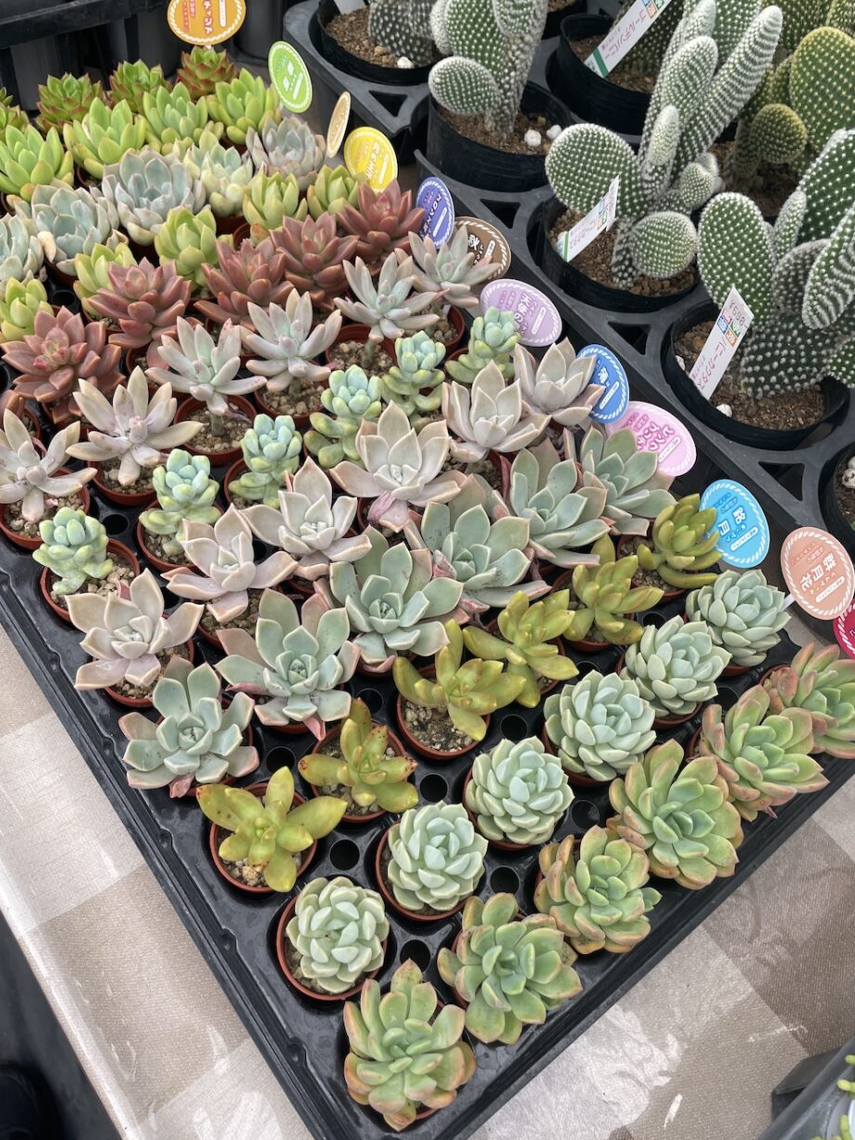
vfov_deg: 65.3
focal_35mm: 27
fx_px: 890
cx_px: 423
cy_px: 558
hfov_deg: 51.3
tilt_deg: -59.1
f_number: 1.6
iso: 32
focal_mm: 4.2
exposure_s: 1/312
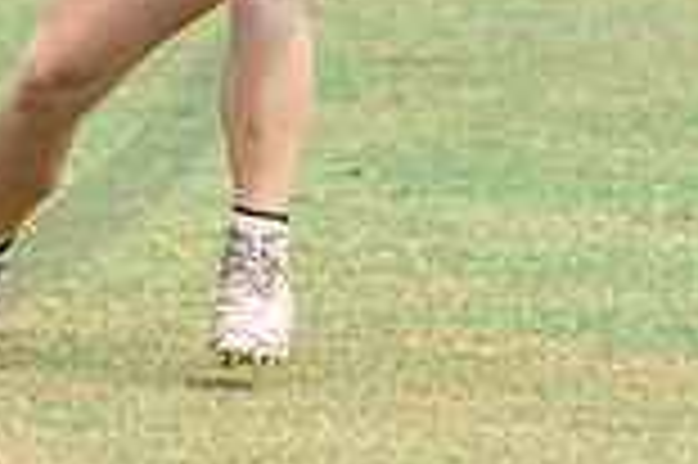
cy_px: -327
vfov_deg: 1.2
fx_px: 22448
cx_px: 16
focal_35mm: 1159
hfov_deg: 1.8
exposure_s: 1/1000
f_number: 4
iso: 250
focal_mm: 180
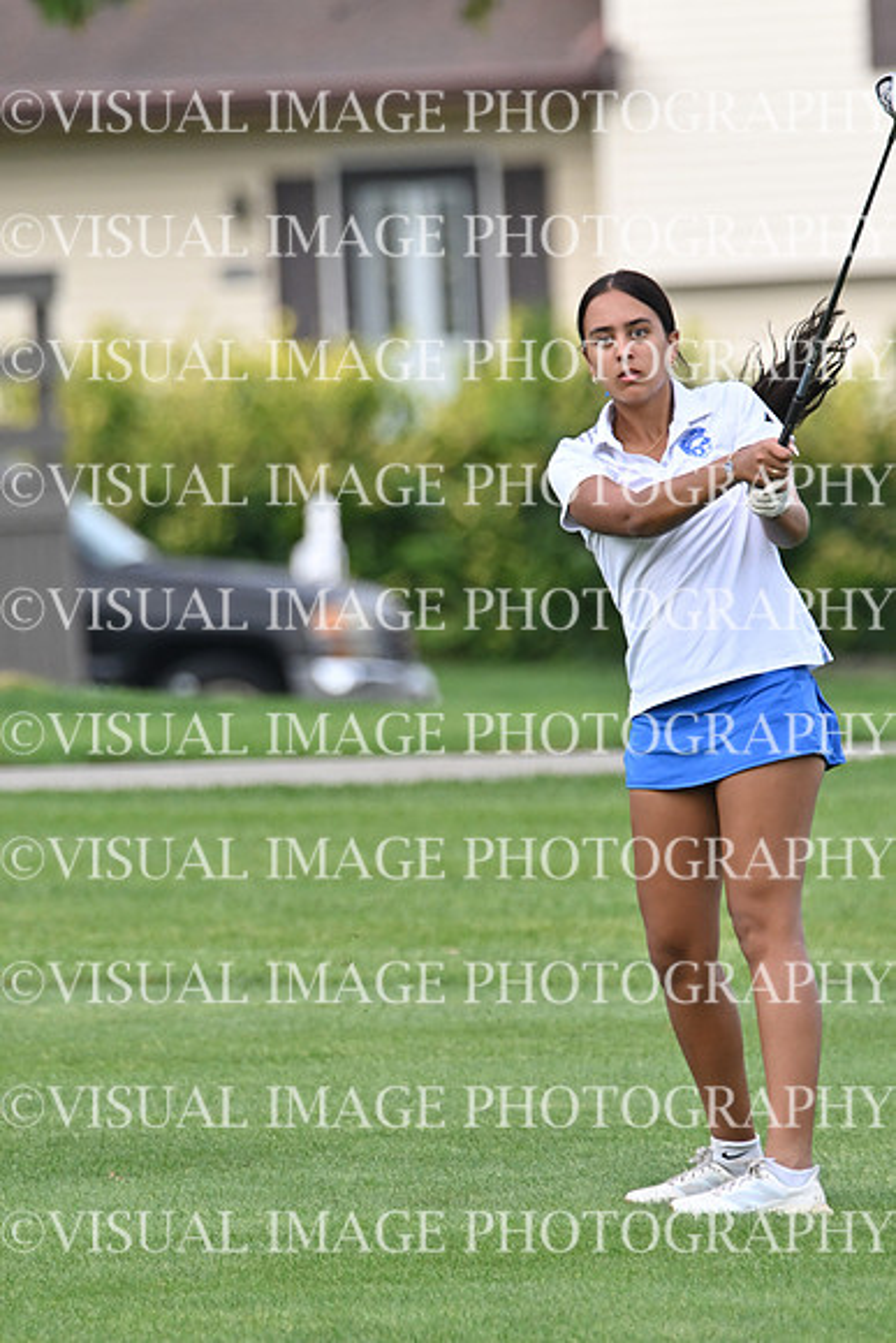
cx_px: 448
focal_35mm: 1125
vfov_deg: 1.8
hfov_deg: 1.2
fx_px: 41972
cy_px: 672
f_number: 9
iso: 1400
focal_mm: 750
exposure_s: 1/1000
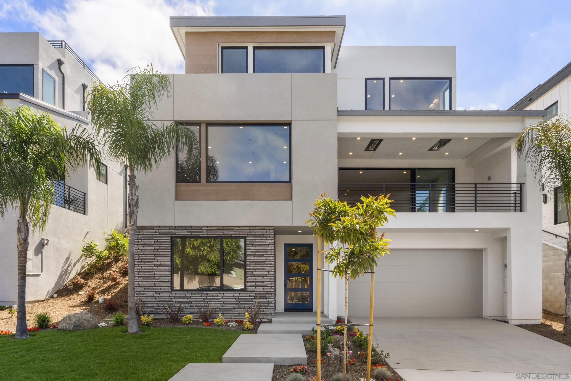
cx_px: 286
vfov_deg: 61.9
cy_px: 190
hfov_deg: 84.0
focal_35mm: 20
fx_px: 317
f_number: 22
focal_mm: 20
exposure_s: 1/60
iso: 500
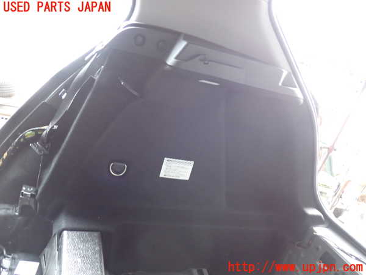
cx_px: 183
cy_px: 138
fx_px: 317
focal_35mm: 30
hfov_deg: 60.0
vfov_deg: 46.8
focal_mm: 5.4
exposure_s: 1/30
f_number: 2.3
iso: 500
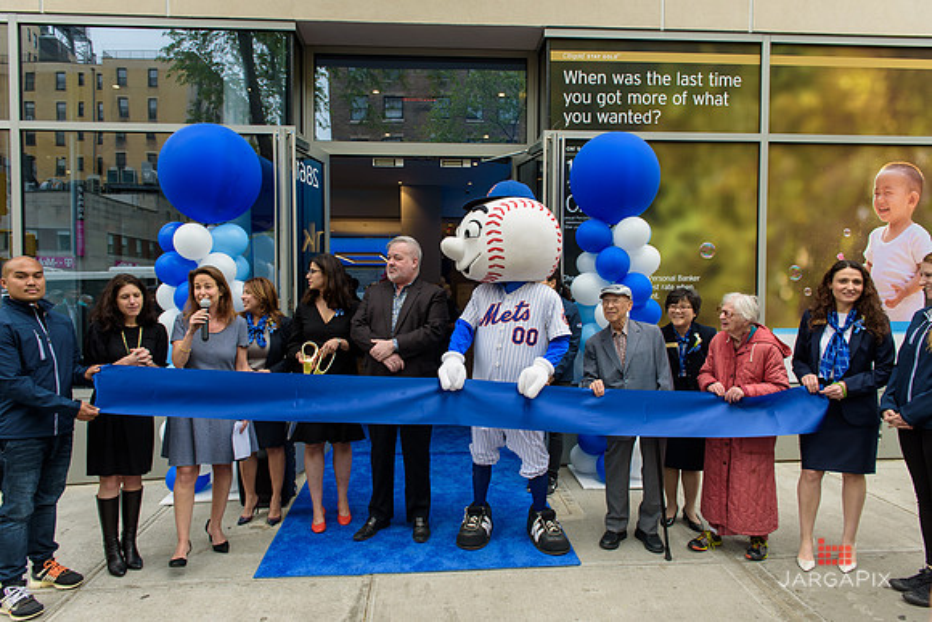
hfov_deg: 73.7
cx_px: 466
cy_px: 311
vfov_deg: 53.2
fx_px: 621
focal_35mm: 24
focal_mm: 24
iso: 200
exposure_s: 1/250
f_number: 5
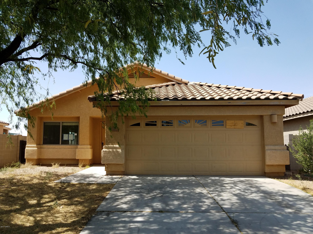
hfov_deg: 67.3
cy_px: 117
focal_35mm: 26
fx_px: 235
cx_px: 156
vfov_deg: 53.1
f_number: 1.7
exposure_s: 1/1244
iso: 40
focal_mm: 4.2
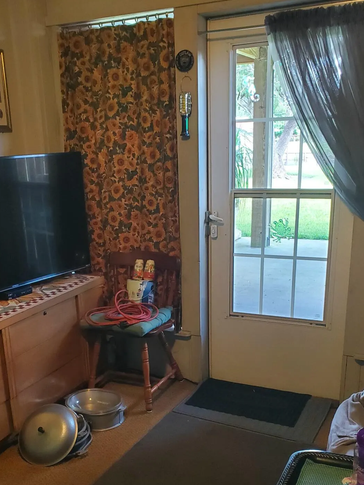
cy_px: 341
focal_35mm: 37
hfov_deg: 38.6
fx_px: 519
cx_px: 155
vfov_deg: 48.8
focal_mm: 4.3
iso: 400
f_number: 2.4
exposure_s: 1/40
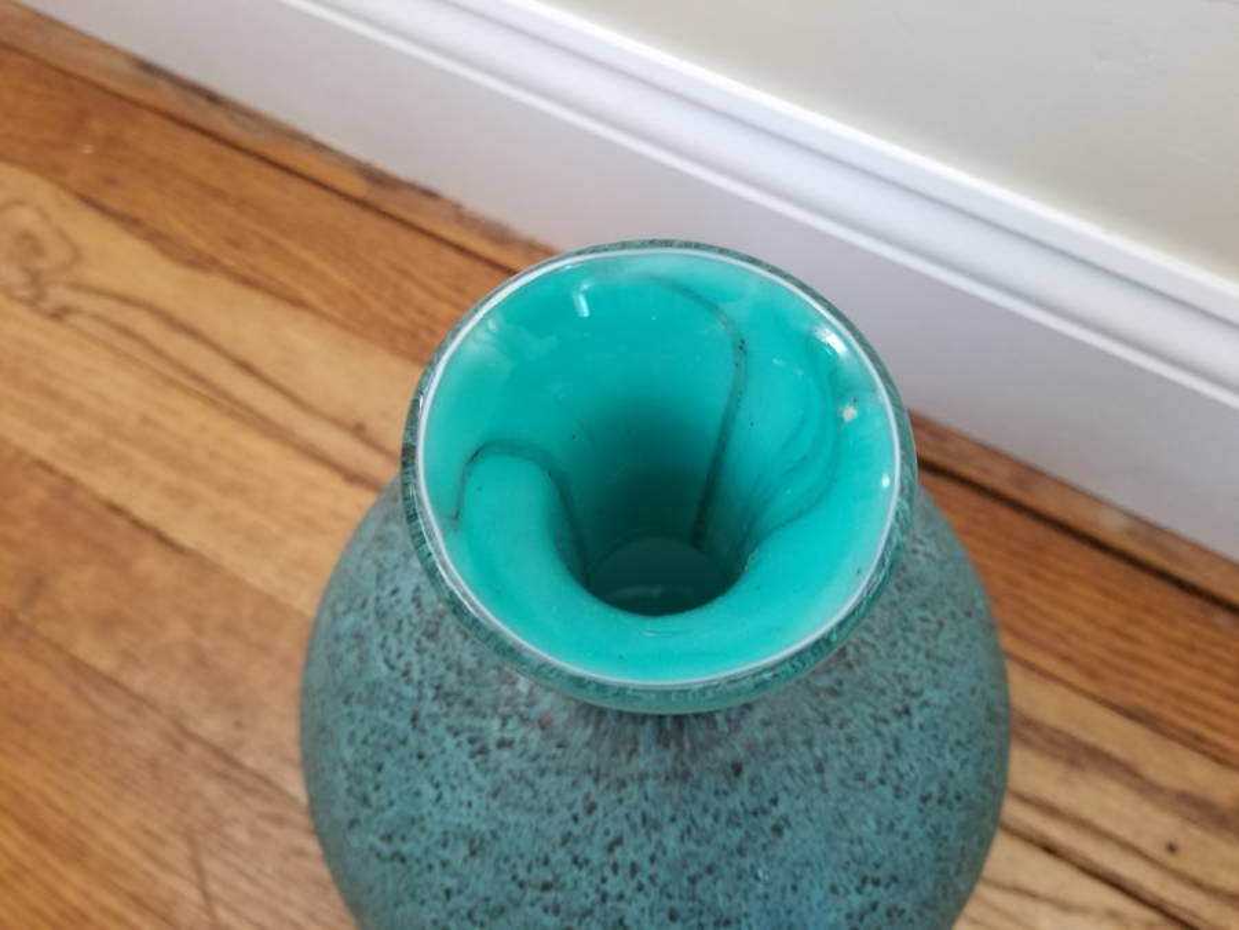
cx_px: 620
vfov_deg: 53.1
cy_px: 465
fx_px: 931
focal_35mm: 26
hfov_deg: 67.3
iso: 160
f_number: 1.7
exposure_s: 1/30
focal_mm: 4.25
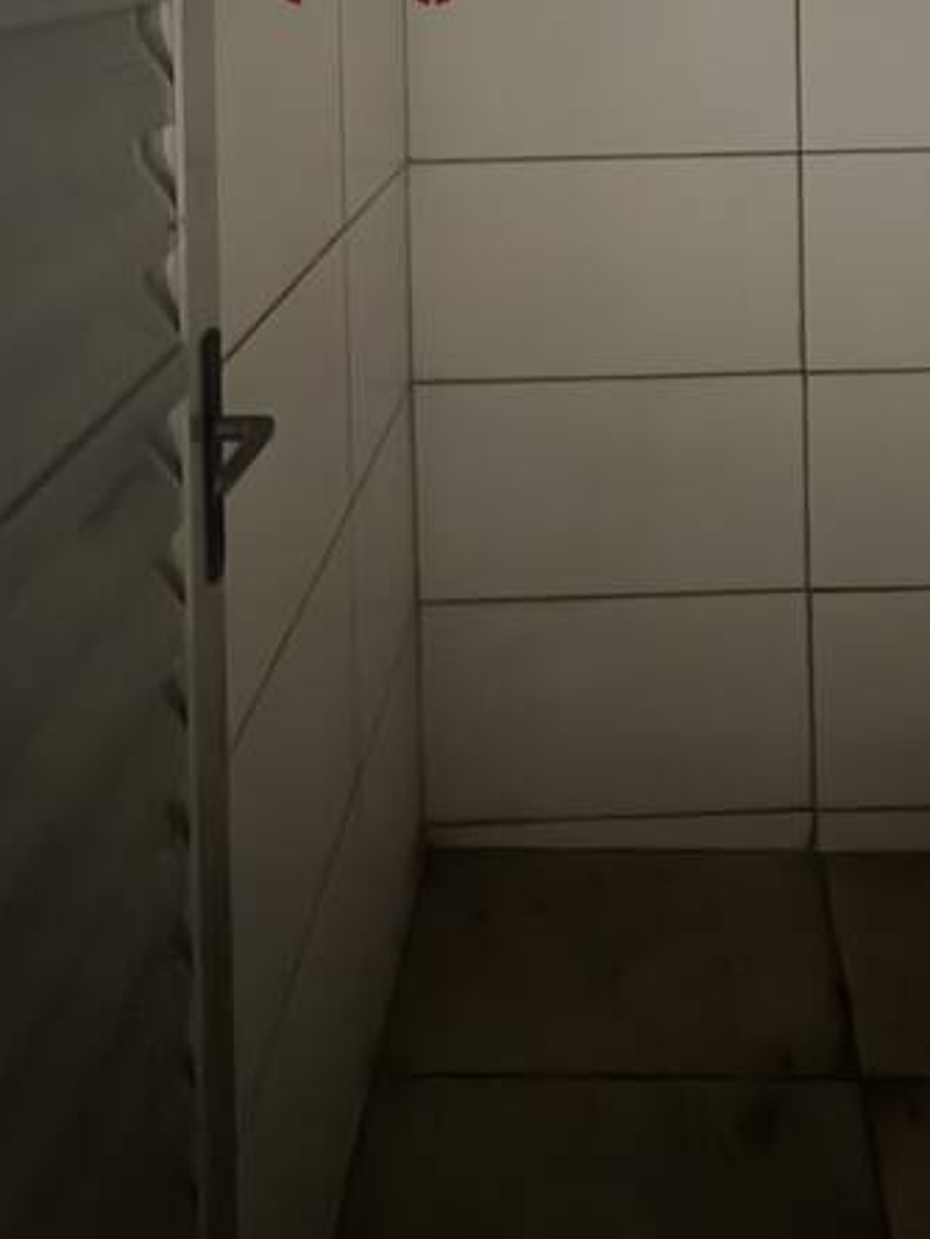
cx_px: 671
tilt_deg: +2.2
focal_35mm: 34
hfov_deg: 40.9
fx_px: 1217
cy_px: -58
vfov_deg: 44.1
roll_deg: +0.3
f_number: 2.2
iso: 1250
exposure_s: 1/7
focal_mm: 2.22
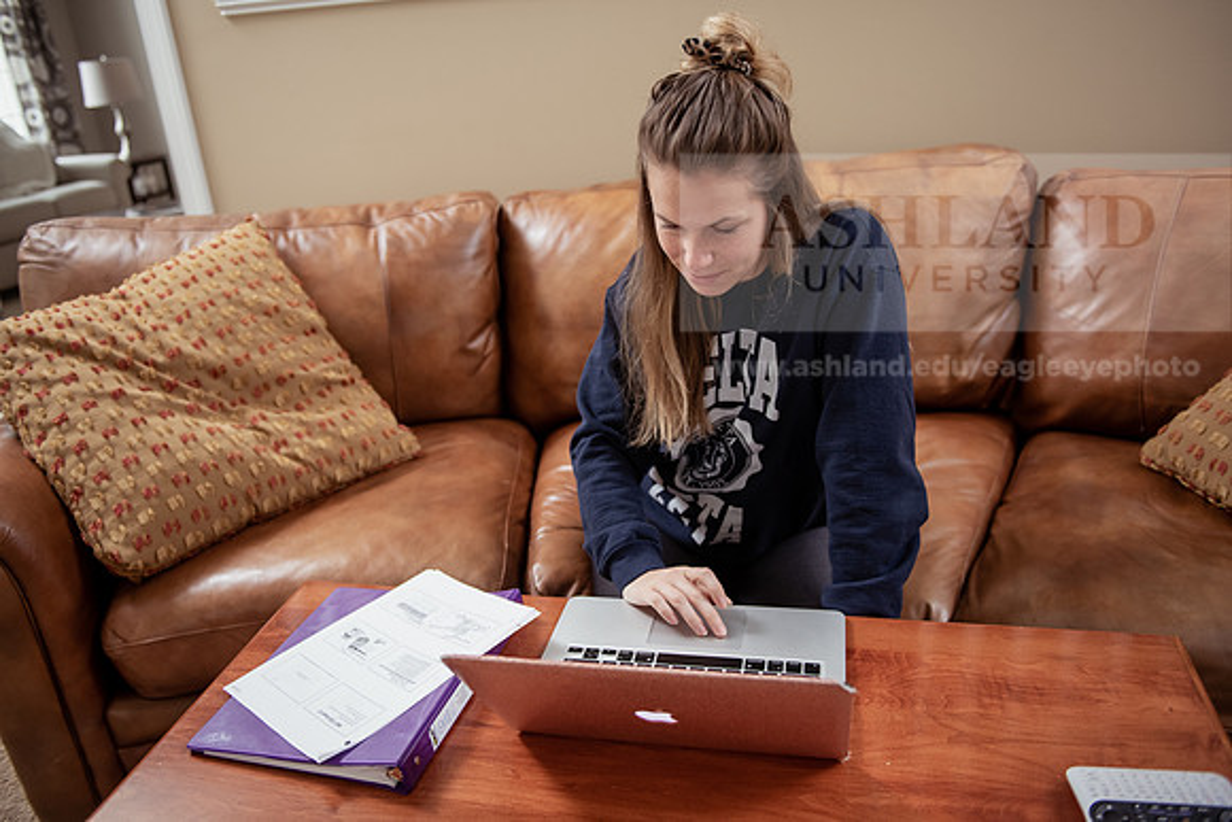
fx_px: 958
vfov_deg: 46.4
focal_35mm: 28
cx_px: 616
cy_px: 411
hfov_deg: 65.5
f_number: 2.8
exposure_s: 1/200
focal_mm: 28
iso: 800
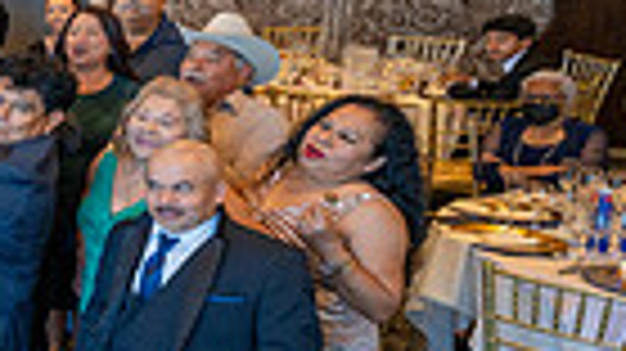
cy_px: 101
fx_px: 1012
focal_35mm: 61
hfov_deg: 19.2
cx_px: -631
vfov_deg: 19.6
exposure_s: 1/100
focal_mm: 14
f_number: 2.8
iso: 800
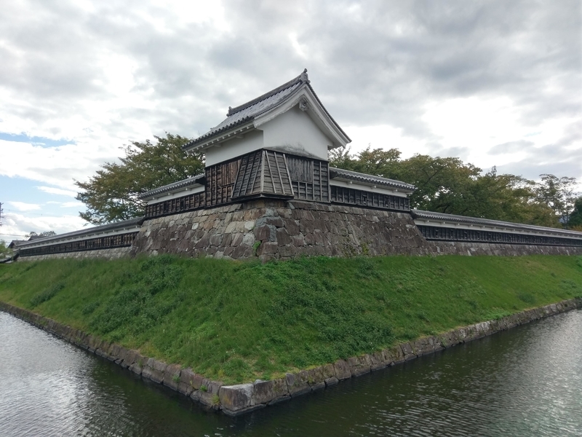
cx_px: 291
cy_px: 218
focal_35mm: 26
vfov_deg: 53.1
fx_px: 437
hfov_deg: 67.3
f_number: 1.8
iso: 100
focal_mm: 4.58
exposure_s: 1/1011
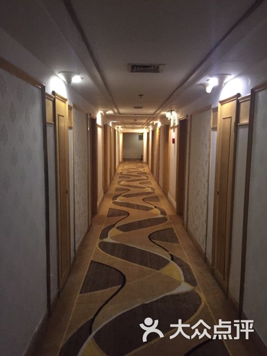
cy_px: 178
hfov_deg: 48.2
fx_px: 298
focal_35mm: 29
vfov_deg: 61.7
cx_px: 134
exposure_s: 1/15
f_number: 2.2
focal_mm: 4.15
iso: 320
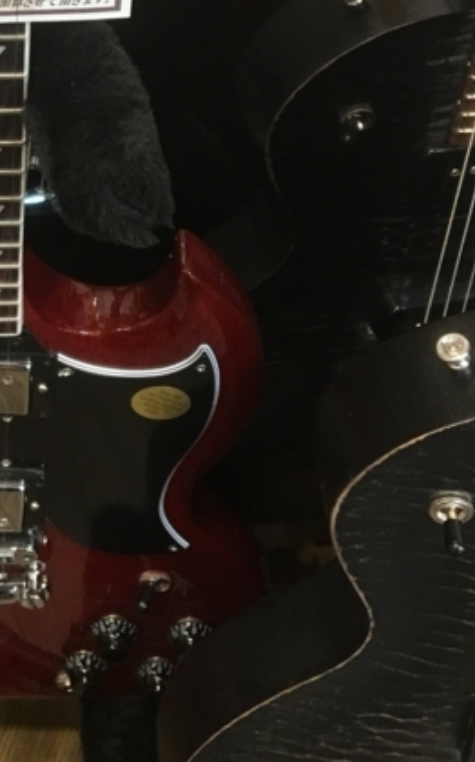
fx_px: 1556
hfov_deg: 16.7
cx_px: -80
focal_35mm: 75
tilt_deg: -47.3
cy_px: -44
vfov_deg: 25.8
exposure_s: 1/30
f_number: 2.2
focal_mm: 4.15
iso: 100
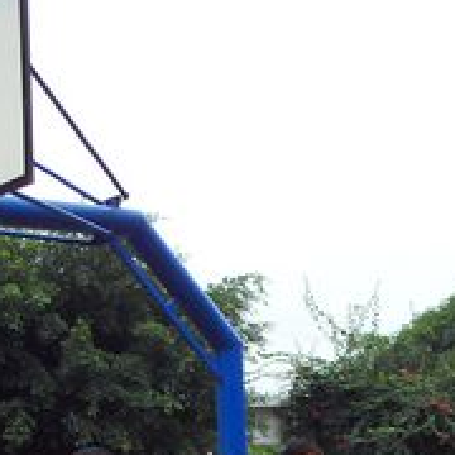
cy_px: 461
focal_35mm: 96
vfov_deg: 17.7
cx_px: 91
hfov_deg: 18.0
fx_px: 1428
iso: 80
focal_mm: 6.6
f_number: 3.5
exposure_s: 1/350
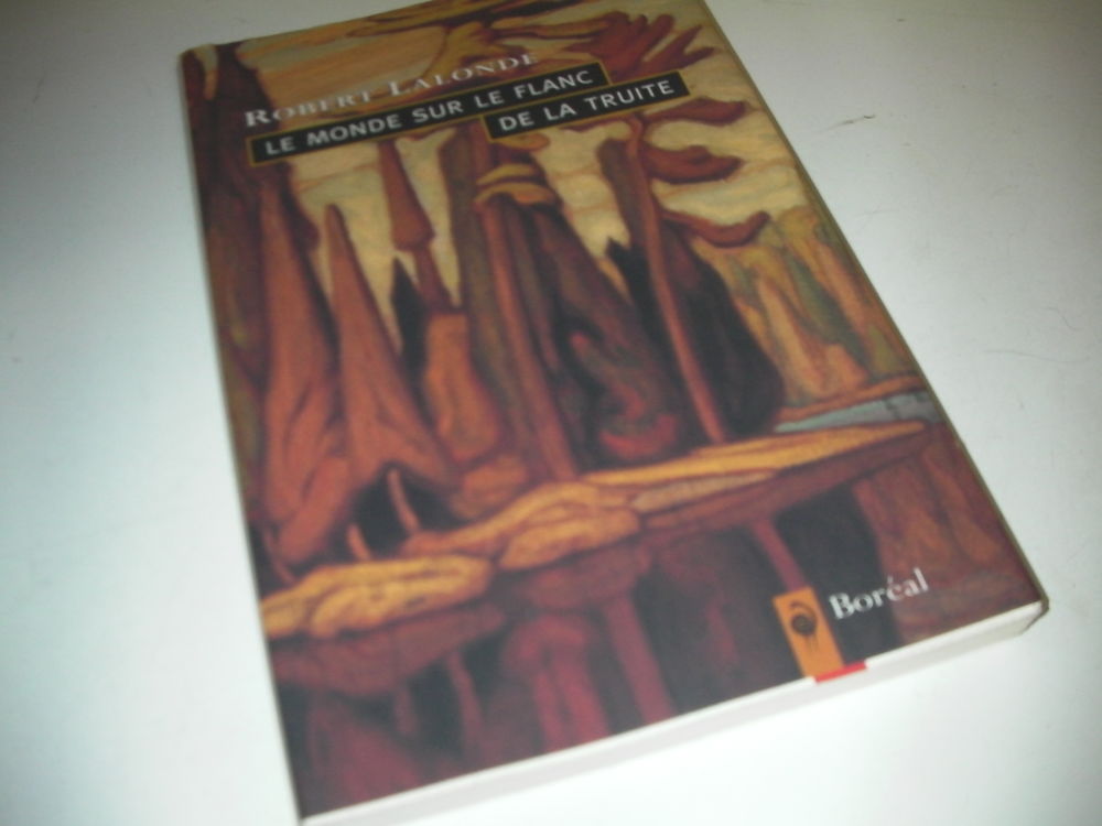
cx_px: 551
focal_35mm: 38
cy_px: 413
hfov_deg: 49.0
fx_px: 1210
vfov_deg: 37.7
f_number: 3.5
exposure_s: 1/30
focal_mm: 6.3
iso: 200
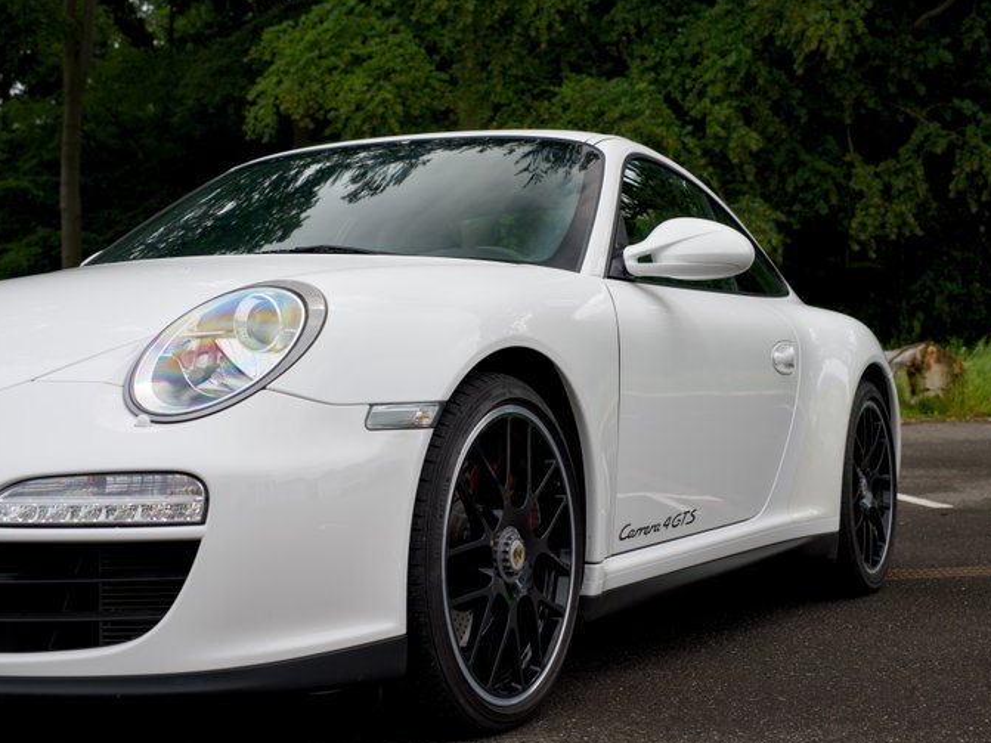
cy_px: 374
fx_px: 1574
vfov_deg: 26.6
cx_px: 490
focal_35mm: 55
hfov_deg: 34.9
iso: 125
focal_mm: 50
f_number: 8
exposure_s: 1/125
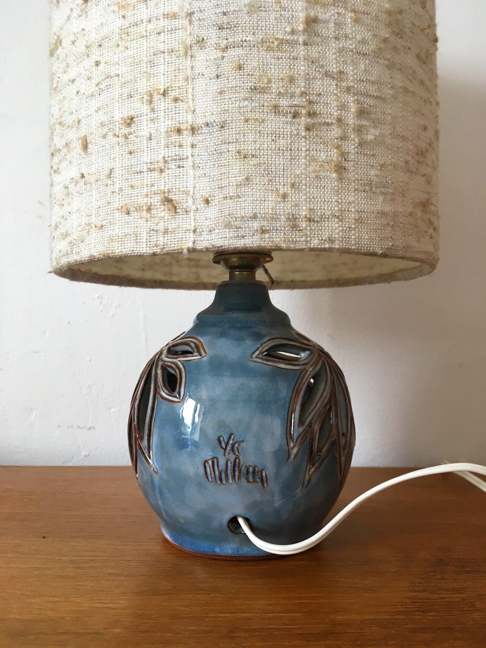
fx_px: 543
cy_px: 324
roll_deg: +1.4
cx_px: 243
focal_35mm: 29
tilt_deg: +1.1
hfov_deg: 48.2
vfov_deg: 61.7
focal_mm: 4.15
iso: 80
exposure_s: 1/33
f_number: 2.2
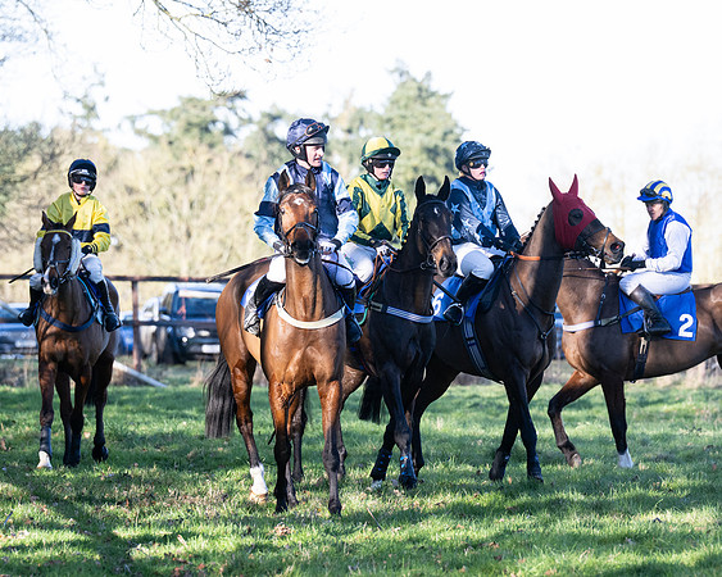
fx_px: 7354
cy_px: 289
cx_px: 400
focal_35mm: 344
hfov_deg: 5.6
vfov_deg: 4.5
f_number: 5
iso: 400
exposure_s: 1/640
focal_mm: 200
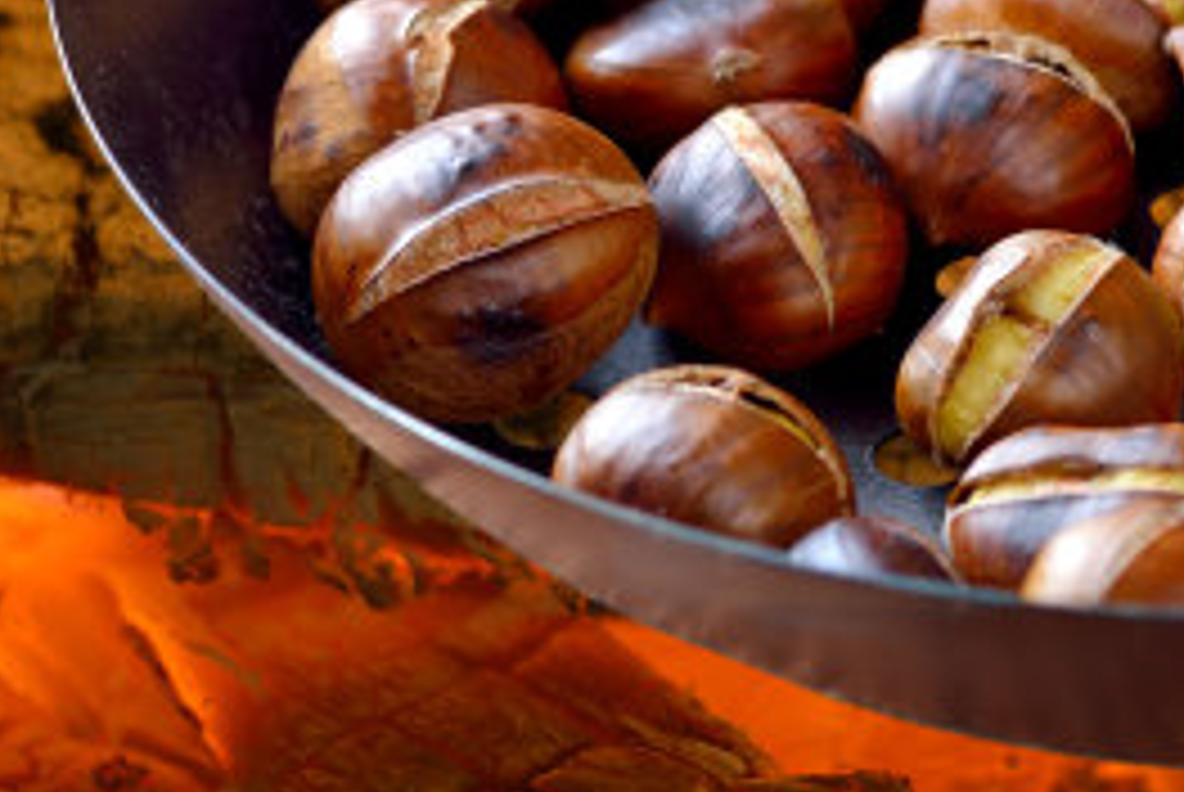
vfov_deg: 5.6
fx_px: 8034
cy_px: -40
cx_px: 1252
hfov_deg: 8.4
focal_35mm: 244
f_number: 8
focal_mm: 105
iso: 100
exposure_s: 1/160
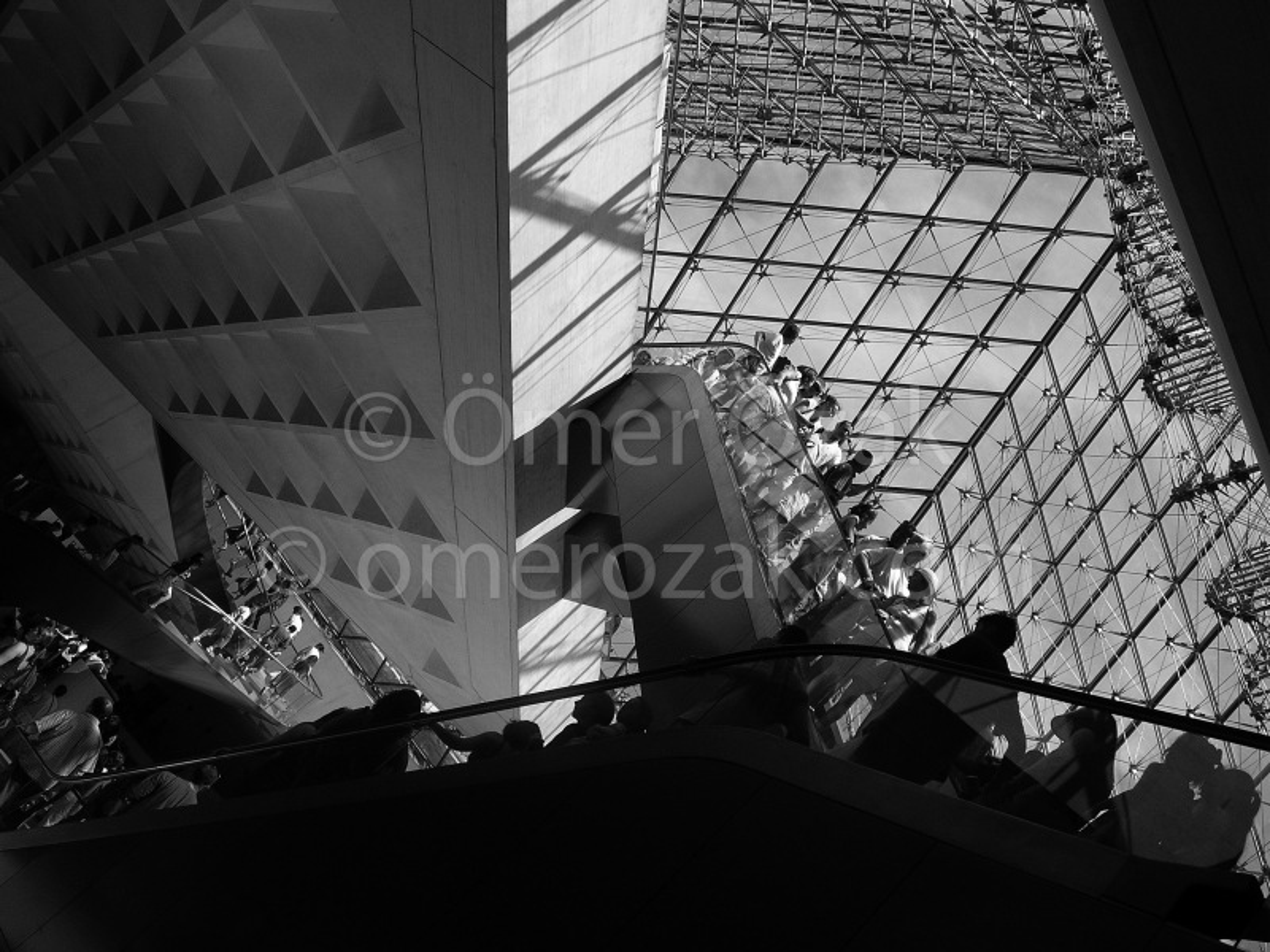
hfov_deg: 51.4
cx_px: 635
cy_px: 476
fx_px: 1321
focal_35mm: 36
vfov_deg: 39.7
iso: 50
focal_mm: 6
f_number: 3.7
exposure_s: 1/454
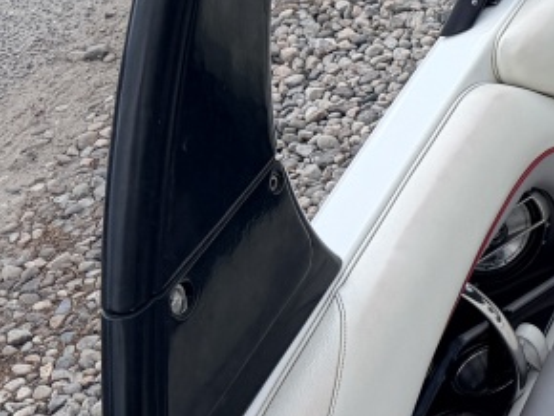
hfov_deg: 13.2
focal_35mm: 119
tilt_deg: -35.4
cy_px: 42
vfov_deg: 12.4
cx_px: 1246
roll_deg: +4.1
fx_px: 1906
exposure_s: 1/2611
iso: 80
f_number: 1.78
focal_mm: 6.76
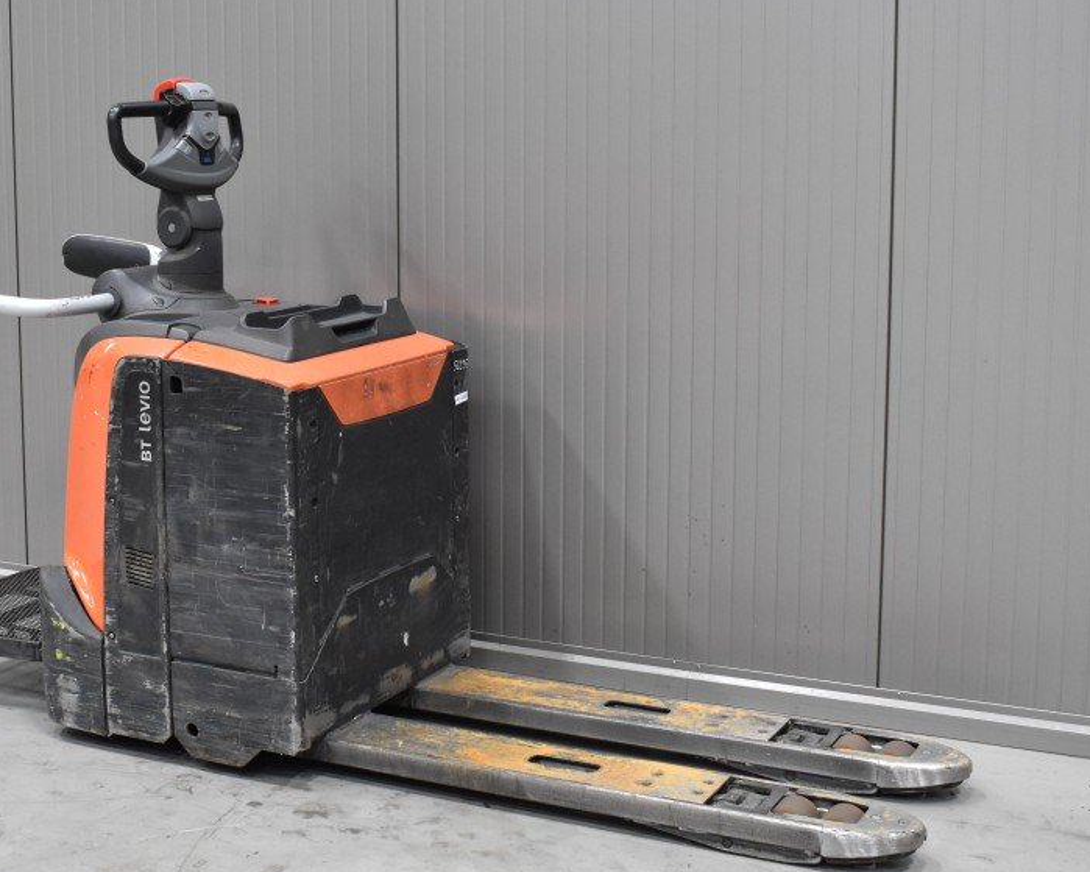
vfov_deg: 26.2
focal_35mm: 58
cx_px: 398
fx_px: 1871
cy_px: 365
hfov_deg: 32.3
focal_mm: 24
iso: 1250
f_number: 5
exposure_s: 1/40
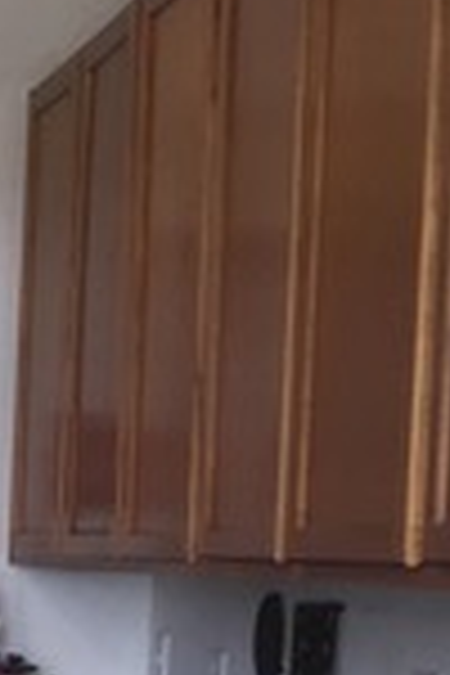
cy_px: 720
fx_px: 2419
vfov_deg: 15.5
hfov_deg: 8.9
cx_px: -837
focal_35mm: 129
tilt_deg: -5.3
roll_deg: -1.5
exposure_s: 1/30
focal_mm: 4.15
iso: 64
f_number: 2.2
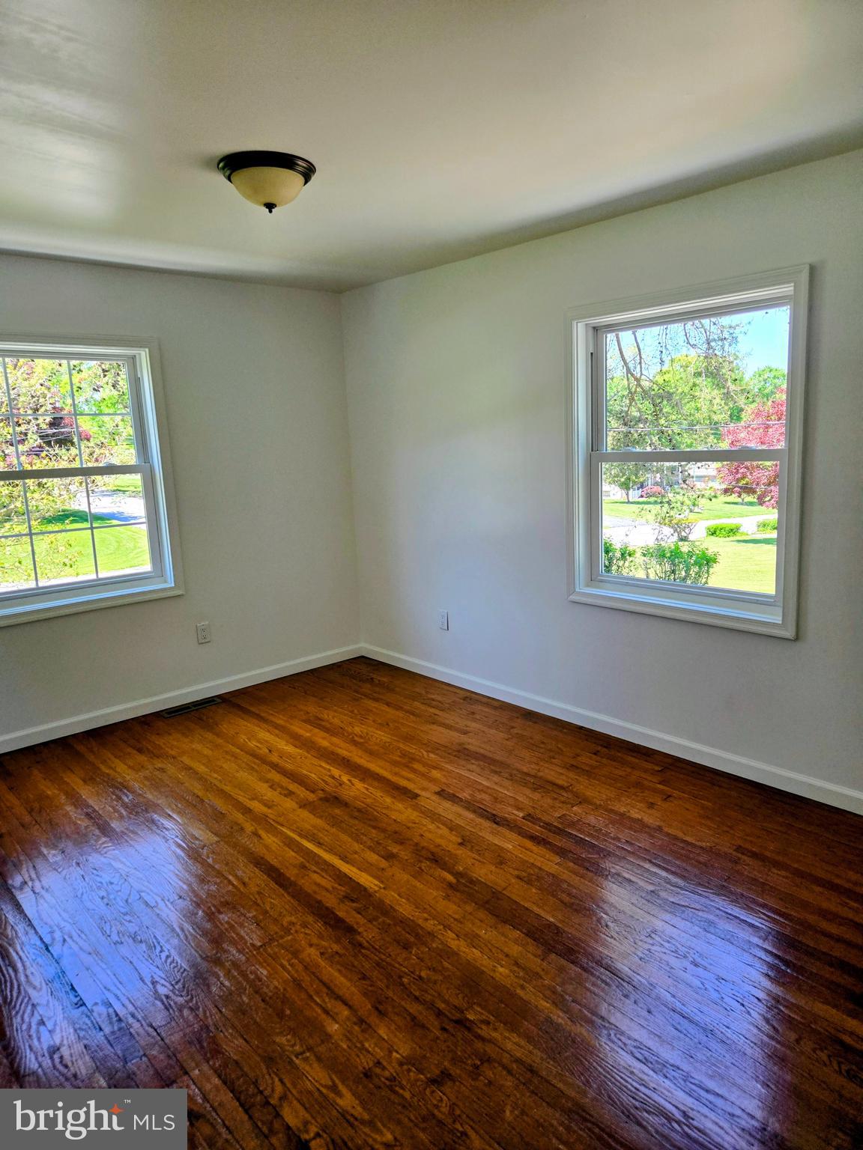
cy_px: 575
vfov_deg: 73.9
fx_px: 765
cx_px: 432
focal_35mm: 23
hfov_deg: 58.9
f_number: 1.8
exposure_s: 1/508
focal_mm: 5.4
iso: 100
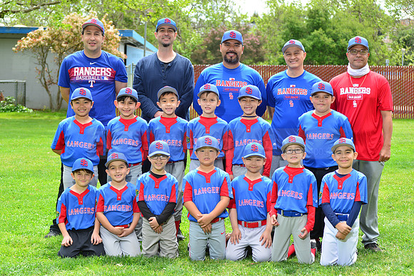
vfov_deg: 17.1
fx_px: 920
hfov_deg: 25.4
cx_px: 207
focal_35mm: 80
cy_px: 138
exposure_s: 1/200
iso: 200
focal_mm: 80
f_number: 8
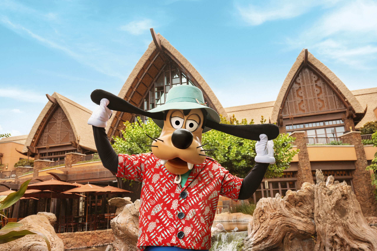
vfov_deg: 45.0
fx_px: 304
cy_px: 126
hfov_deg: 63.7
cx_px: 188
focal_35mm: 29
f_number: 6.3
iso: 320
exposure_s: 1/400
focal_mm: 29
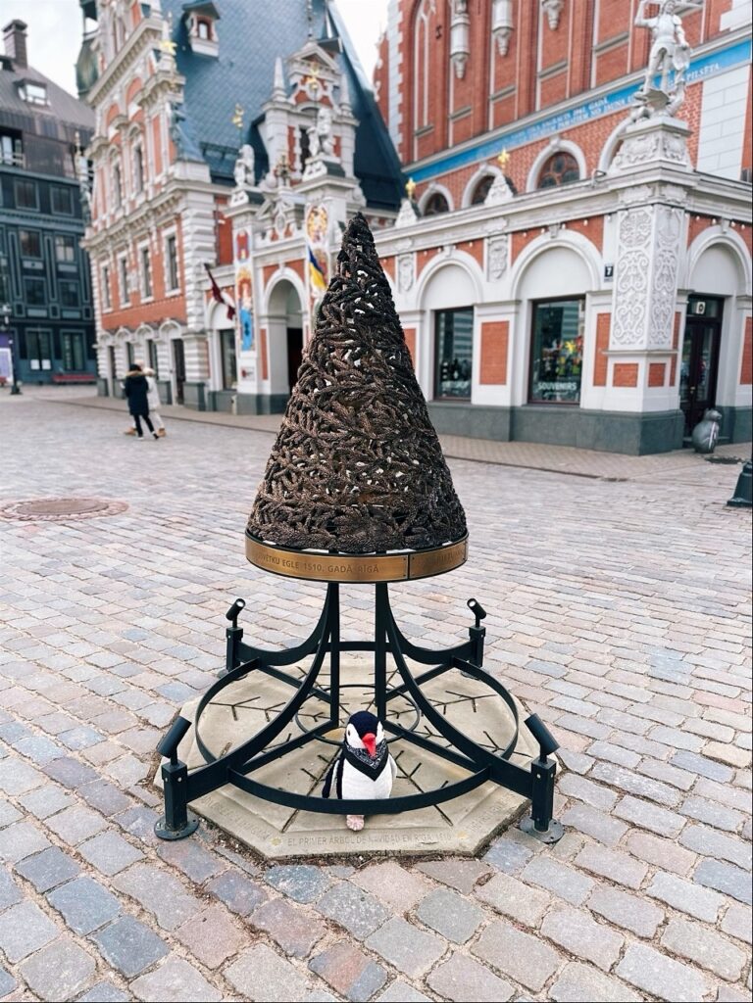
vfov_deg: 71.6
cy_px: 502
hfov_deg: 56.8
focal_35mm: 24
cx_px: 376
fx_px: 696
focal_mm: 6.86
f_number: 1.78
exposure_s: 1/756
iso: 80
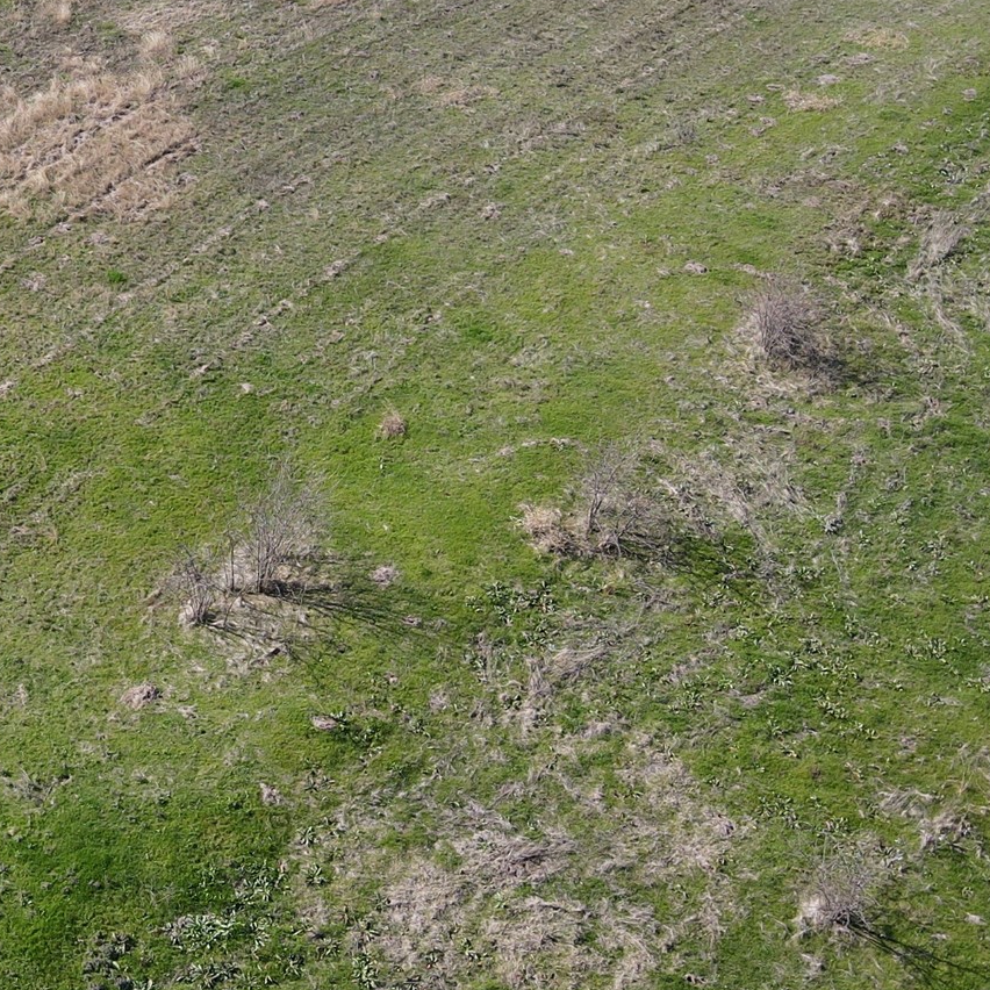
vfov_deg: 33.4
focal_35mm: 51
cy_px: 459
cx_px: -89
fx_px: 1650
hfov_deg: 30.1
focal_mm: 4.5
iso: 100
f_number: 2.8
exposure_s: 1/350
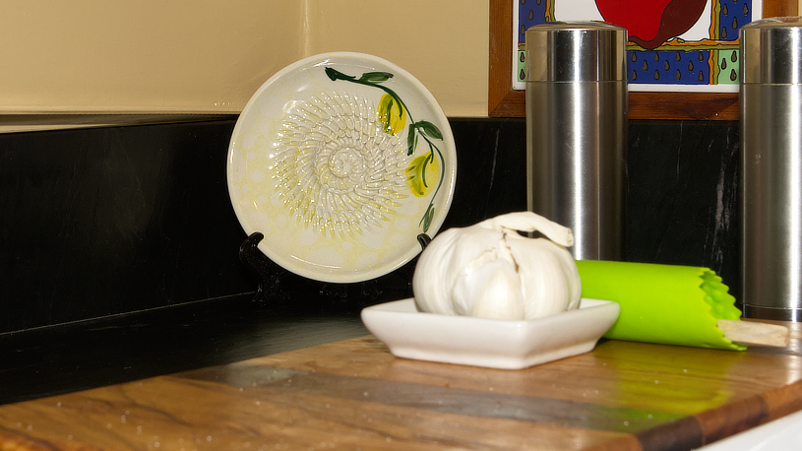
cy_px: 155
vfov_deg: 13.7
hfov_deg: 24.1
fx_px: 1871
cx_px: 299
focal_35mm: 88
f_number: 10
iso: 800
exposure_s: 1/200
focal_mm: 38
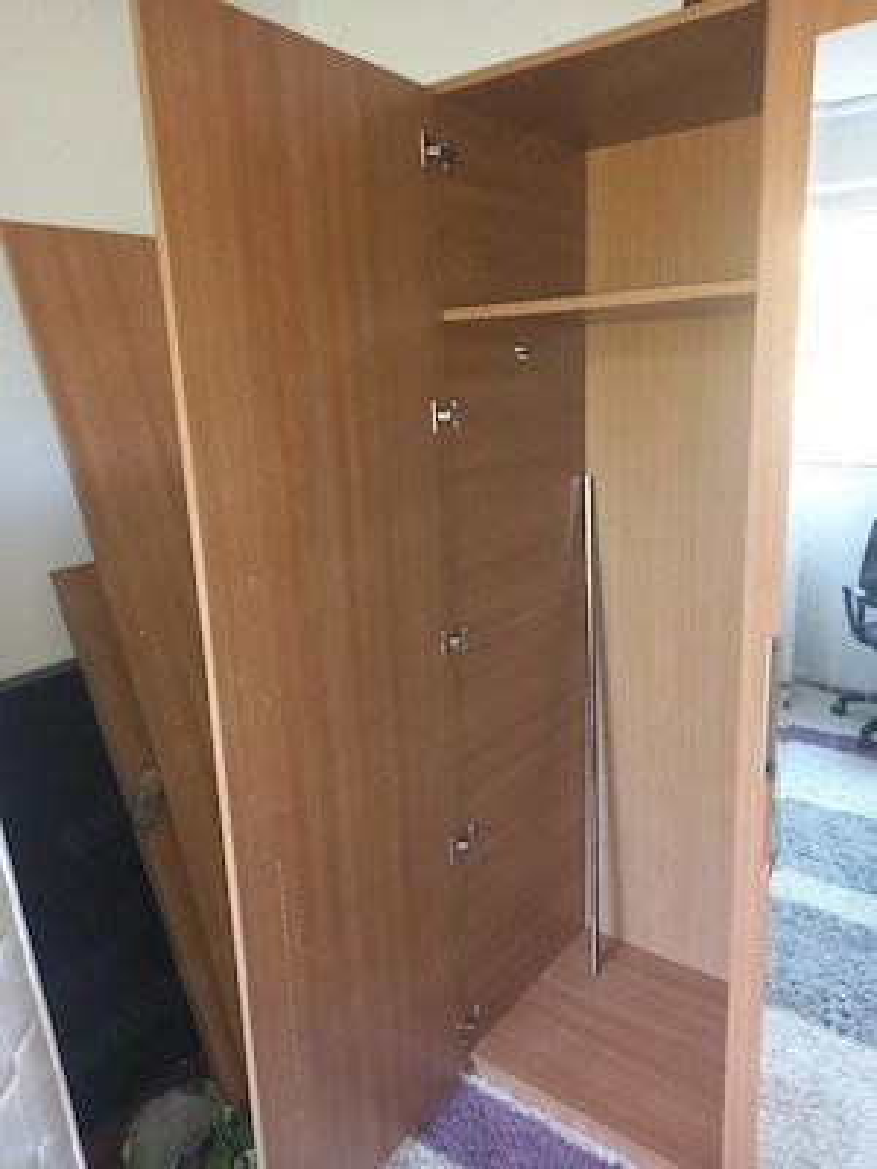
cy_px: 584
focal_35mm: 25
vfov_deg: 69.4
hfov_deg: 54.9
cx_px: 438
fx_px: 845
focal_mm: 4.6
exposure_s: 1/25
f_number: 2
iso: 320
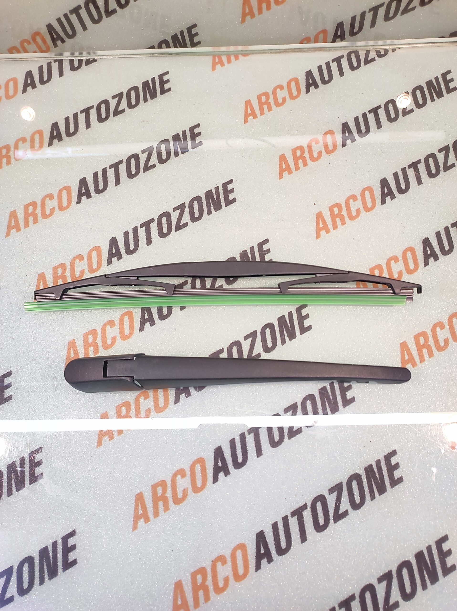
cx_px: 228
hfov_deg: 74.7
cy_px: 306
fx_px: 300
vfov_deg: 91.1
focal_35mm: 17
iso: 208
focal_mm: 4.74
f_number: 1.79
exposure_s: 1/33
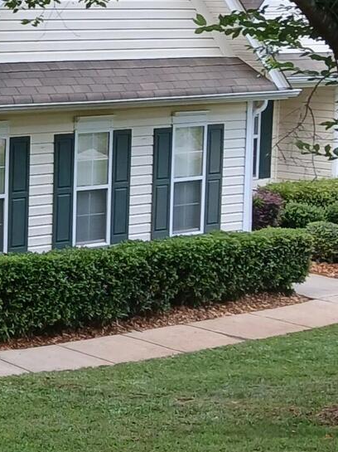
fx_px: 1434
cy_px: 173
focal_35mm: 110
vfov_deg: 17.9
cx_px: -231
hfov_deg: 12.5
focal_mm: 3.98
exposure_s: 1/60
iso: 40
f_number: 1.8
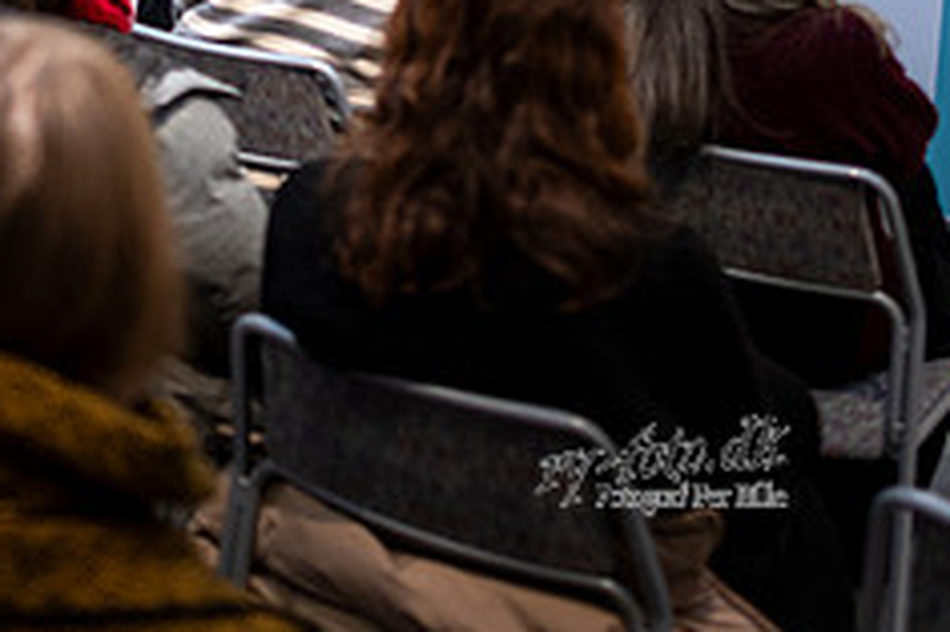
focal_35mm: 86
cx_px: -324
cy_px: -252
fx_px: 2268
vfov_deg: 15.0
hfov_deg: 21.2
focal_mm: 24
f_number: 1.8
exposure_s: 1/200
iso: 1000
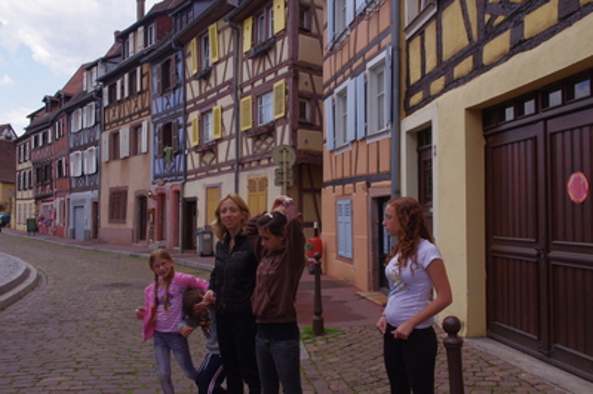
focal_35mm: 31
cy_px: 197
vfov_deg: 42.3
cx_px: 296
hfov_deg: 60.3
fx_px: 510
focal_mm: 21.25
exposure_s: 1/100
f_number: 11
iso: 200
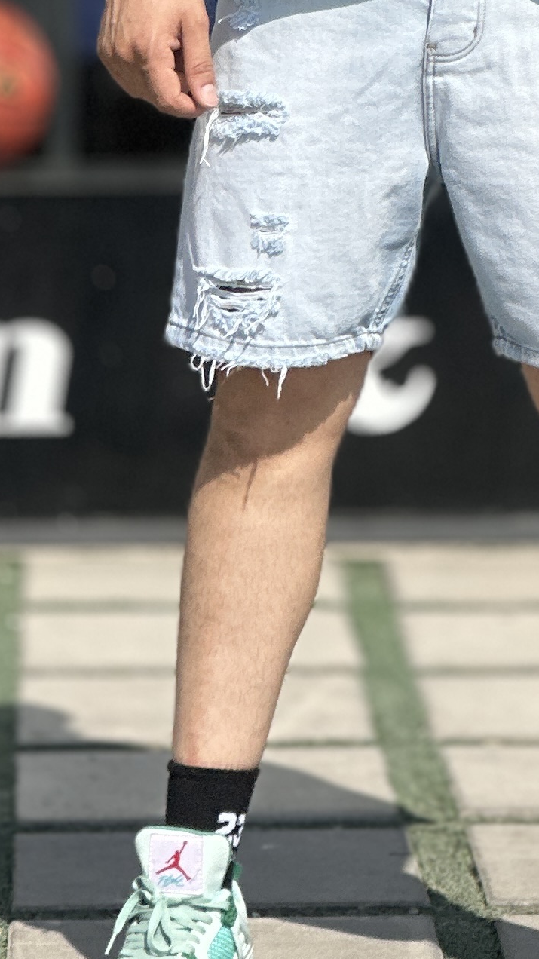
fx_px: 6762
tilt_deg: -1.1
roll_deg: -0.3
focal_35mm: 266
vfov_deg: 8.1
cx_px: 563
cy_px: -39
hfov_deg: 4.6
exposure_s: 1/1783
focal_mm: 9
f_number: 2.8
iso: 32
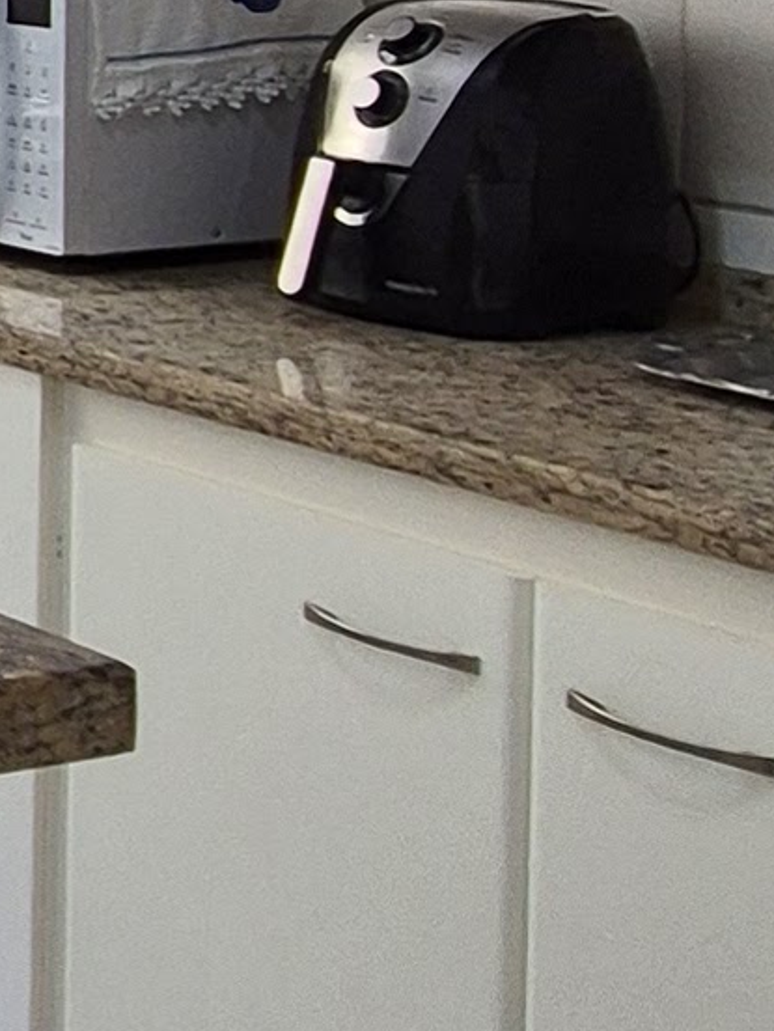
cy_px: -103
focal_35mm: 94
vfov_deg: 19.9
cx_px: -1266
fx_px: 2801
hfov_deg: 11.7
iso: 64
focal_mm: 2.2
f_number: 2.2
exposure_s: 1/60
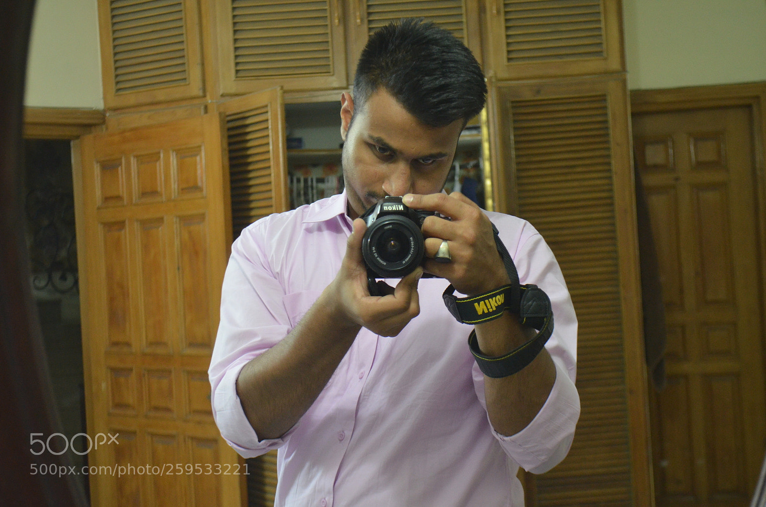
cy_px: 254
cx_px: 383
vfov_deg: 21.5
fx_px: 1337
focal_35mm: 63
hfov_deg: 32.0
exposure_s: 1/15
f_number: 5.3
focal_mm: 42
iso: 1600
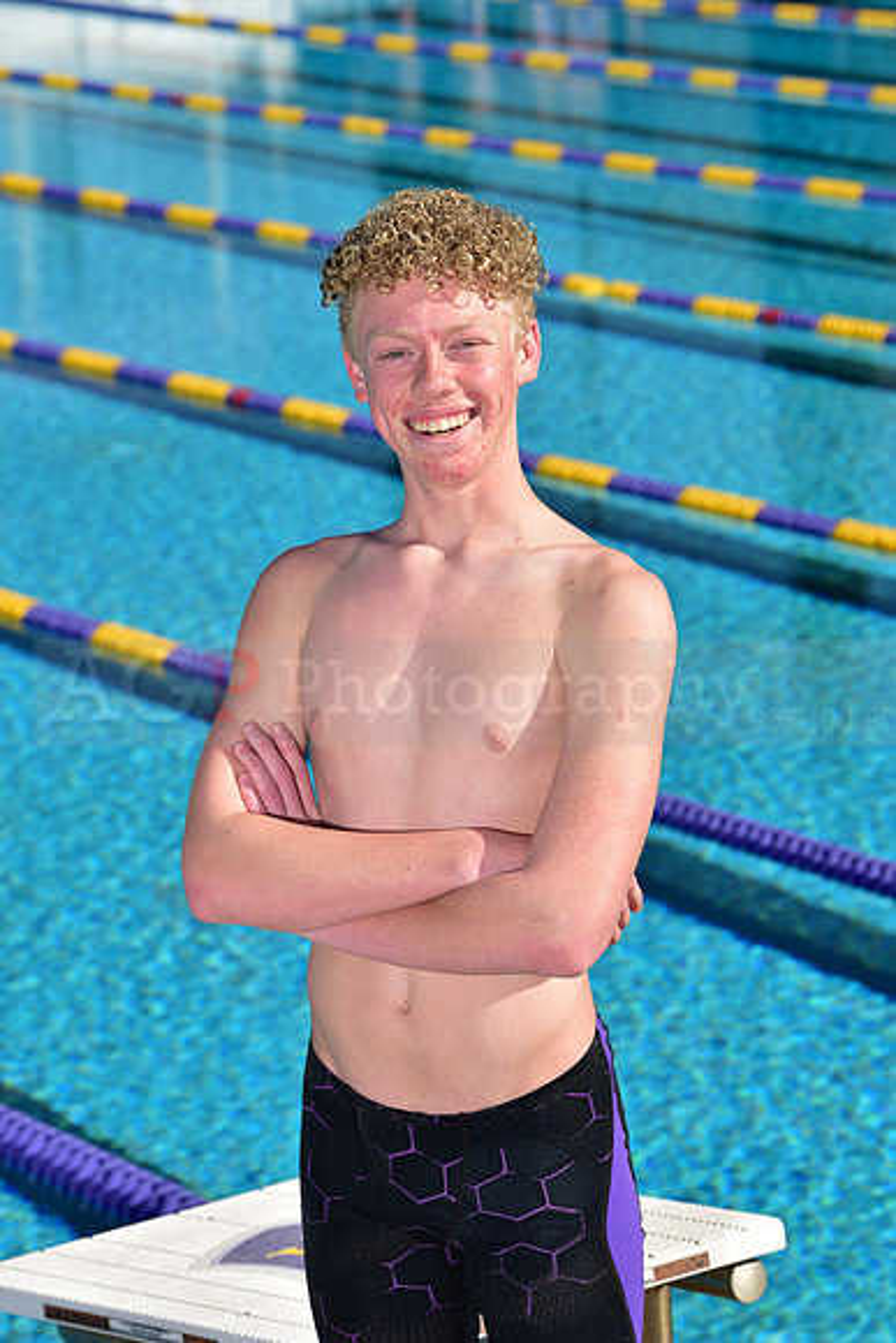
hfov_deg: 11.0
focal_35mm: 125
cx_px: 448
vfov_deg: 16.4
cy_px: 672
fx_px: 4664
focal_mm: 125
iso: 64
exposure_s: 1/250
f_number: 8
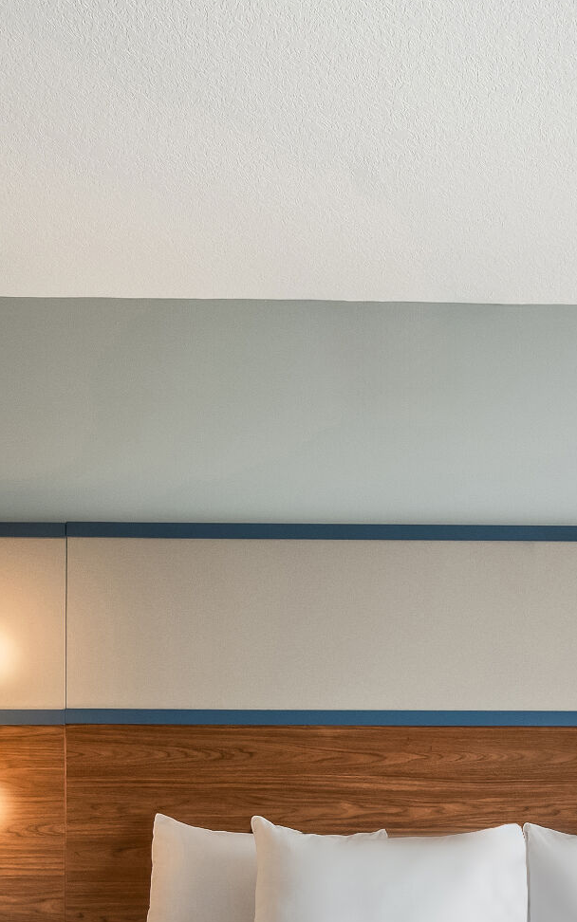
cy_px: 804
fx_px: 1146
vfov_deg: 40.9
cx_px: 504
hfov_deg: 27.4
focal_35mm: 46
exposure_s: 1/15
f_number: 8
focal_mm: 14.5
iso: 400
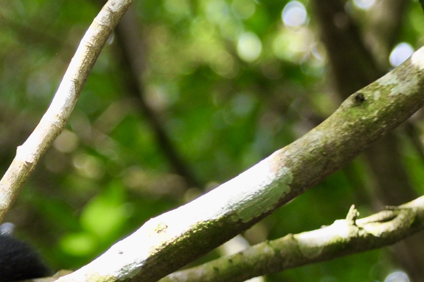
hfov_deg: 4.2
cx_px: -178
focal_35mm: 495
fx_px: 5819
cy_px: 261
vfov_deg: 2.8
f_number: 5.6
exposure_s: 1/125
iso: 250
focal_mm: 95
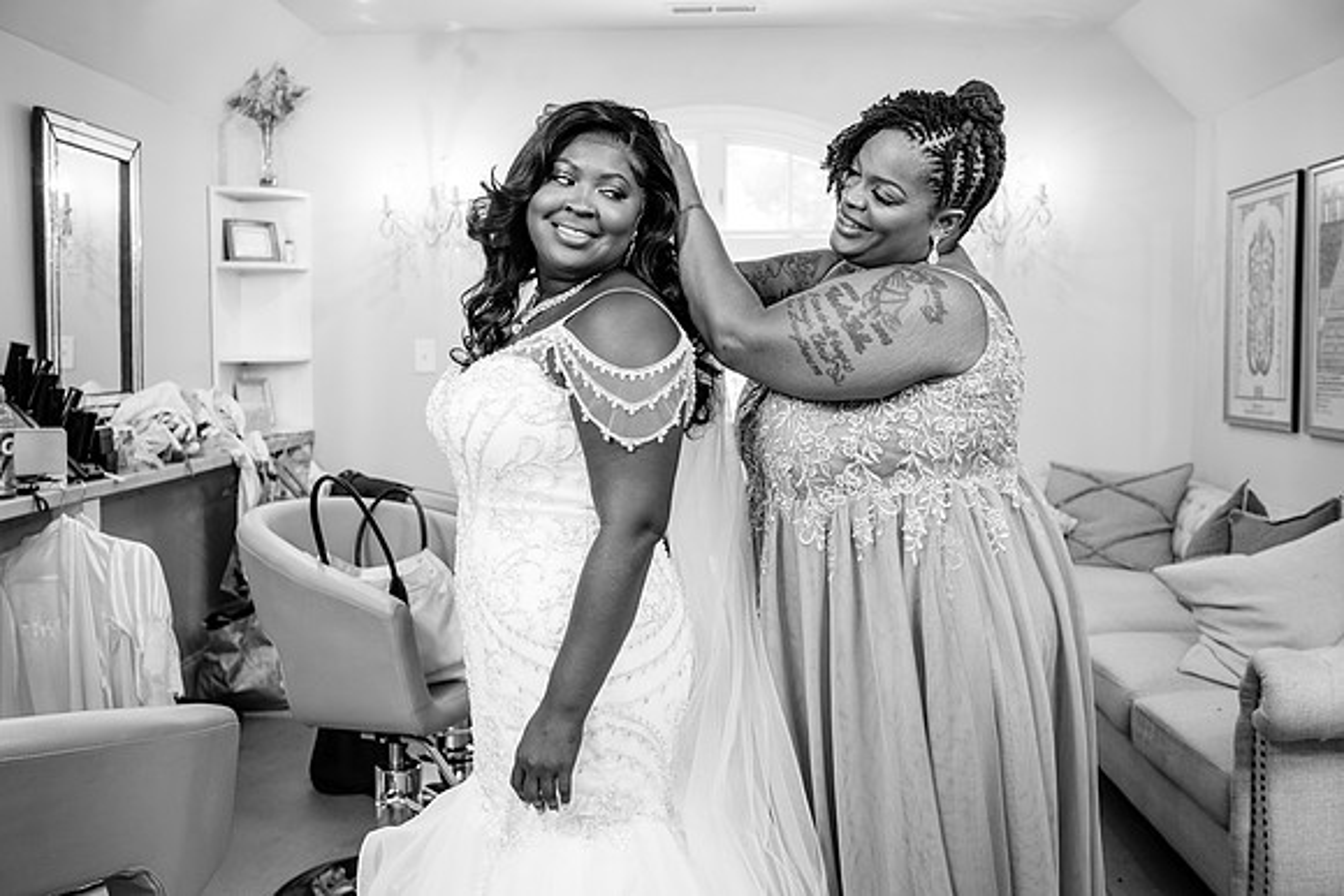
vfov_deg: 37.3
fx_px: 1330
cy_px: 448
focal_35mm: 36
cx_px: 665
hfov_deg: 53.6
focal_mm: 35
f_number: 4
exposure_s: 1/100
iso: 1600
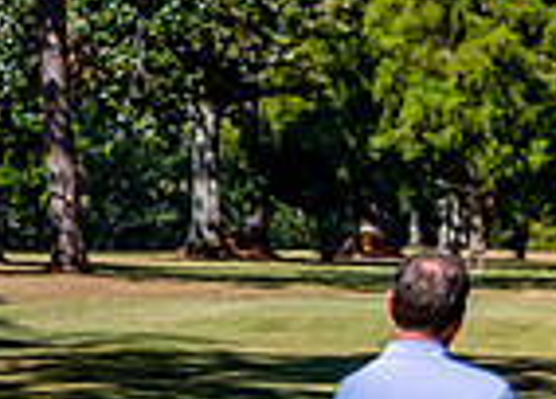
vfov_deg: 4.5
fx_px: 5047
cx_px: 1209
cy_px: 428
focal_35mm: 319
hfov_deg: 6.1
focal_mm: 67
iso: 100
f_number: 2.8
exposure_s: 1/5000
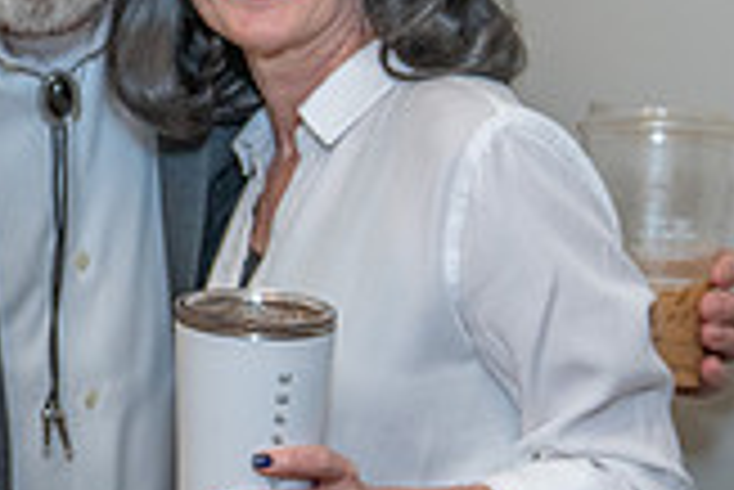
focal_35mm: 110
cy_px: 164
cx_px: -225
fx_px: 2245
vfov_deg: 12.5
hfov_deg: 17.4
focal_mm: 31
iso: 2500
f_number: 4
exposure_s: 1/160
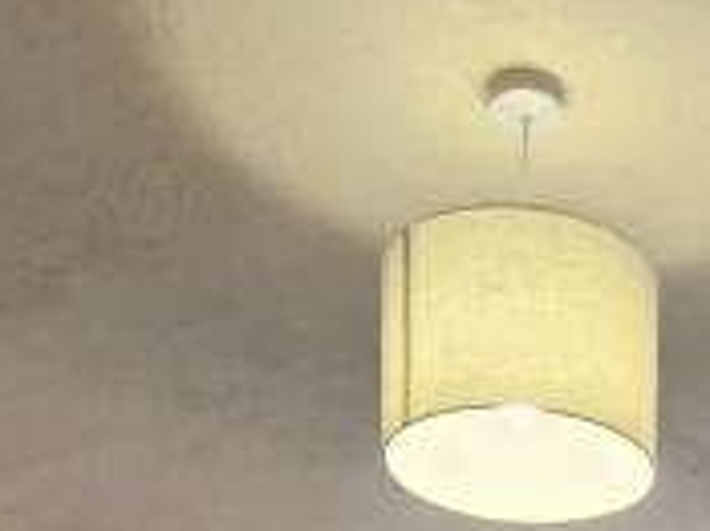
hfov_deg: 24.4
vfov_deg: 13.4
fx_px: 1558
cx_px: 730
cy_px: 1325
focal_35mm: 76
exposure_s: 1/50
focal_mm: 1.74
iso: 160
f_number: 2.2
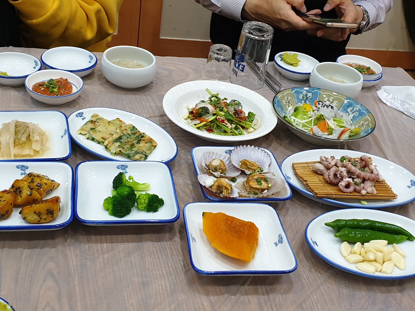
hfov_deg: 67.3
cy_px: 156
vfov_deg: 53.0
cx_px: 208
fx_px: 312
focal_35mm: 26
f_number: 2.4
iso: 200
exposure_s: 1/60
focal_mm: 4.3
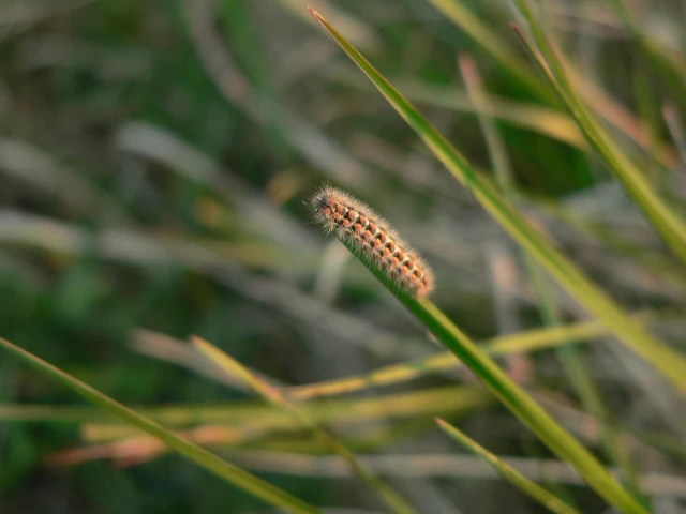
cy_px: 257
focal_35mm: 77
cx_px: 343
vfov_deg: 19.1
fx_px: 1526
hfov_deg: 25.3
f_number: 2.8
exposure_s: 1/60
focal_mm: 12.8
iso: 100
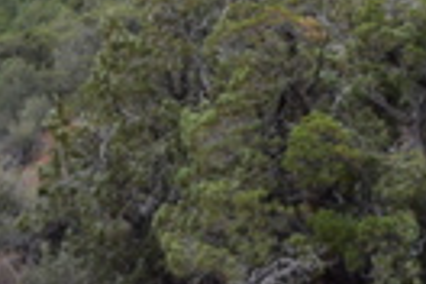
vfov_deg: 1.7
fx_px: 9454
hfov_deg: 2.6
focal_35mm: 799
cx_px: 642
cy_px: -60
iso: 400
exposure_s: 1/200
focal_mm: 110
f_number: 10
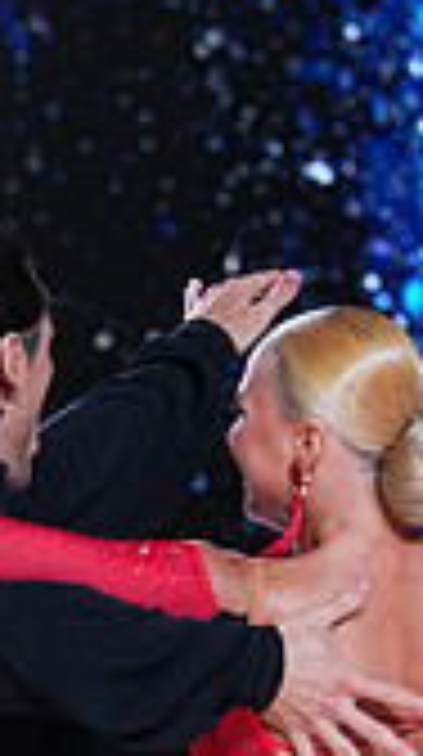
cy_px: 958
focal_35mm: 467
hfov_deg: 2.6
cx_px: 218
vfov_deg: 4.6
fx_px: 9350
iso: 1600
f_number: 4
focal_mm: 129
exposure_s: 1/500
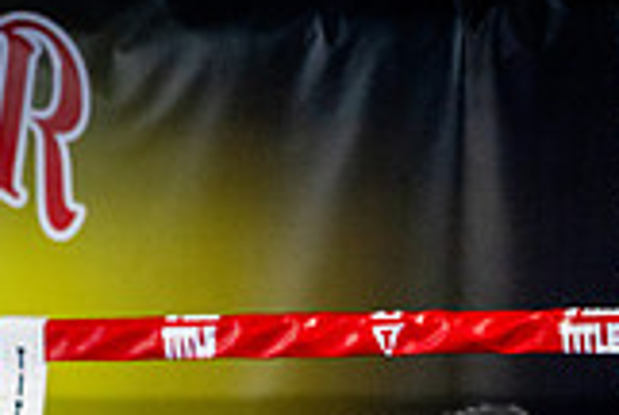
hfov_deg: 9.6
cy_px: 659
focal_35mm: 205
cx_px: -431
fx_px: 3531
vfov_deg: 6.6
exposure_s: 1/1000
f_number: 2
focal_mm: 57
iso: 5000
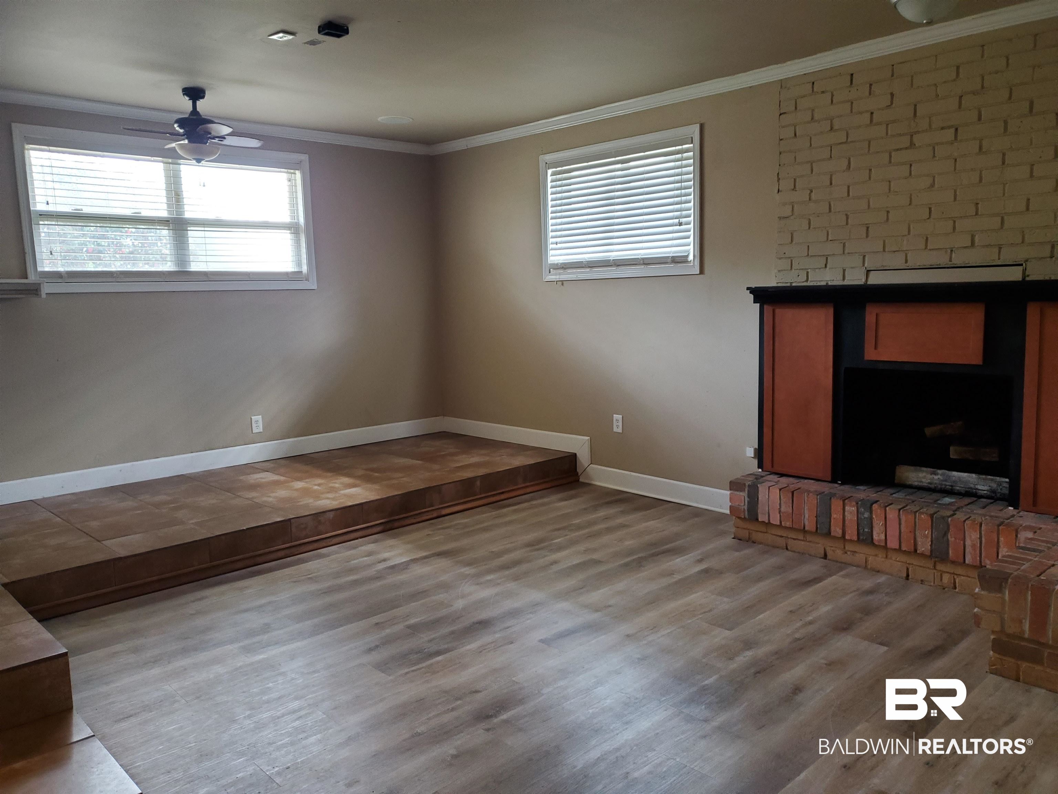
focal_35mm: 26
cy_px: 397
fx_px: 795
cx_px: 529
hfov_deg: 67.3
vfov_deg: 53.1
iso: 200
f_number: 1.5
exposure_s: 1/59
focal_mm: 4.3
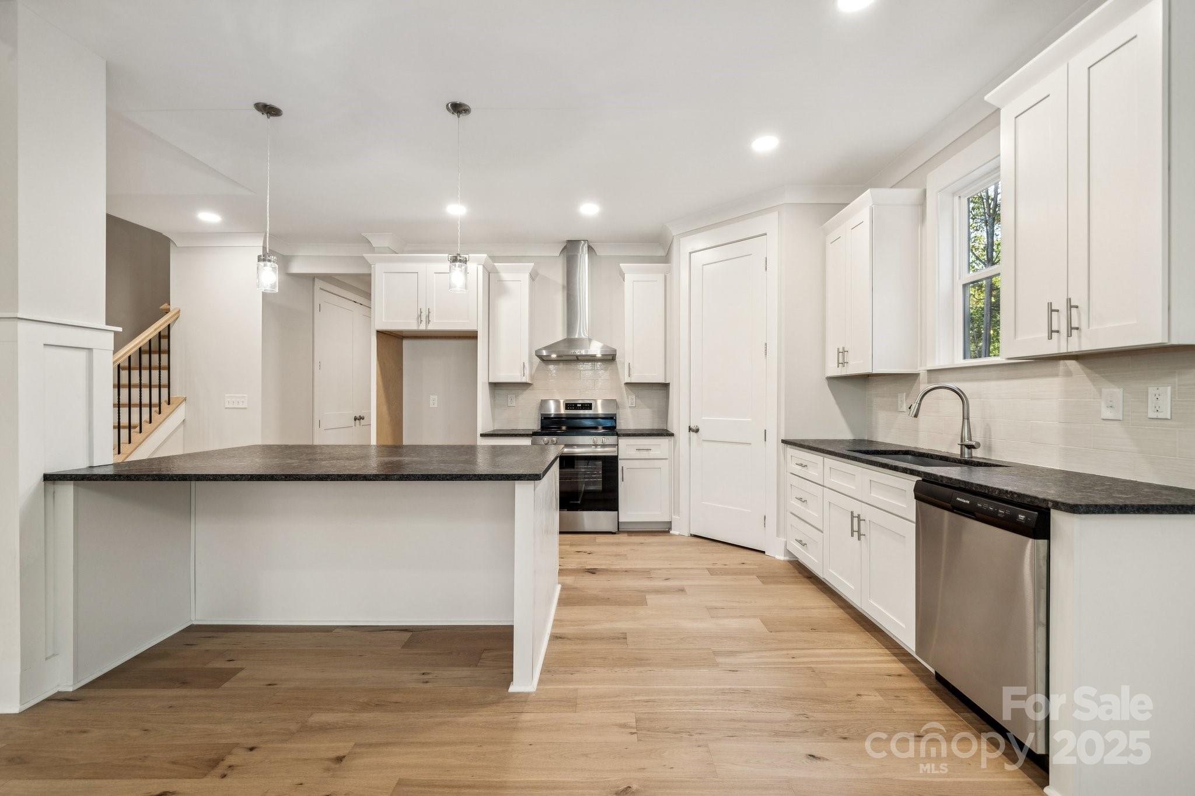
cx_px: 598
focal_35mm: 14
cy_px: 398
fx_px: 465
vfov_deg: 81.2
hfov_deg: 104.3
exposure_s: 1/15
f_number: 7.1
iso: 160
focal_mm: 14
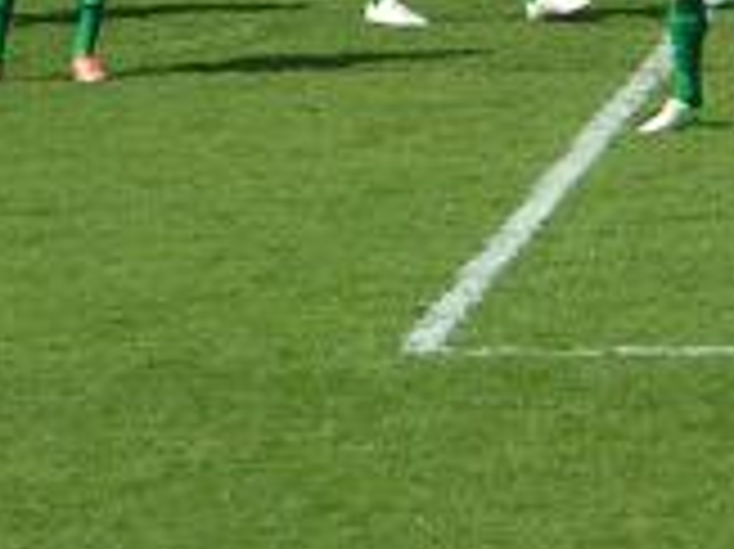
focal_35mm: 642
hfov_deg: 3.1
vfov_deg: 2.3
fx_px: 13603
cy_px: -477
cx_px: 1202
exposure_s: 1/400
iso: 50
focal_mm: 20
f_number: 5.6
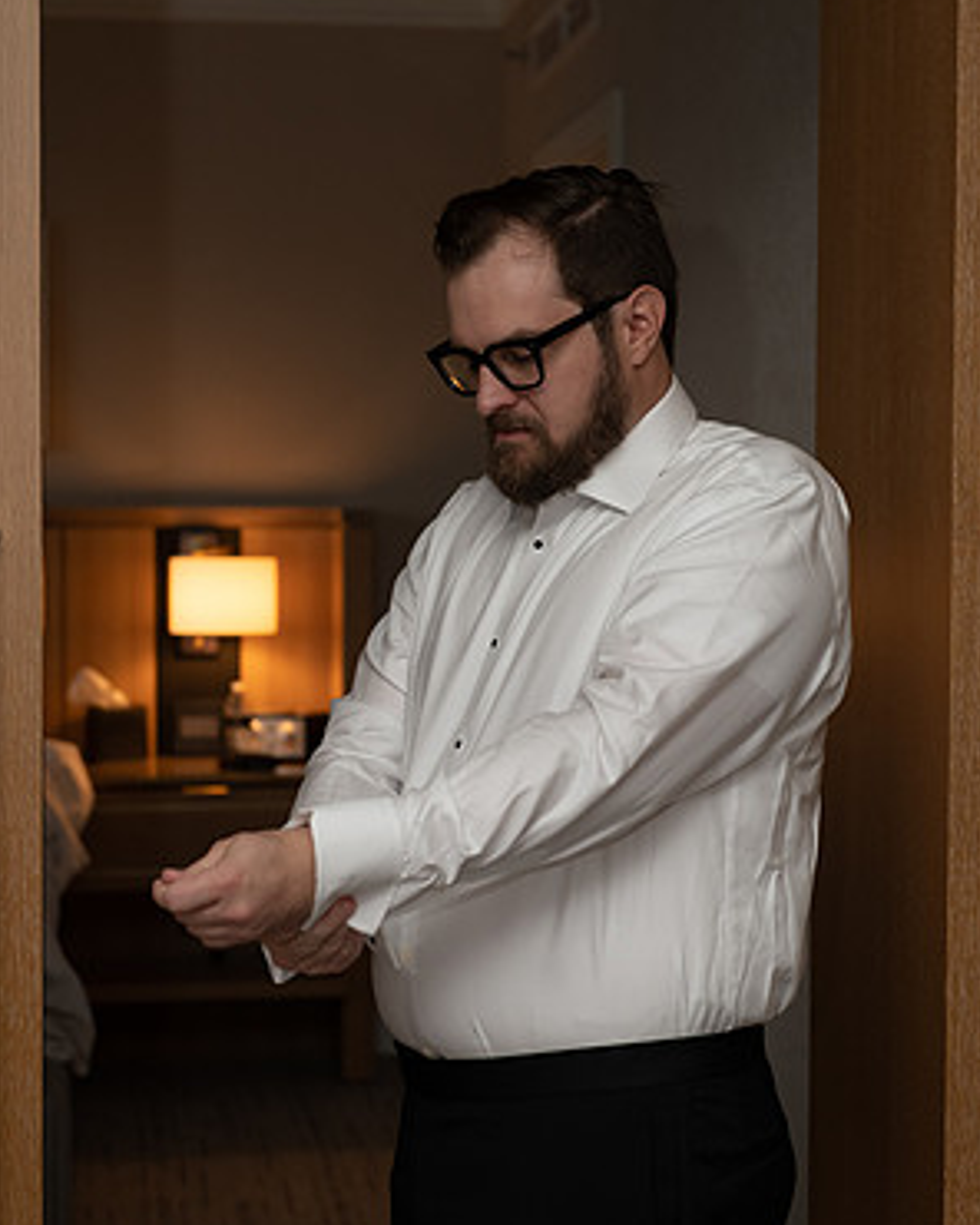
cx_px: 493
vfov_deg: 23.8
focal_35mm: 80
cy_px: 586
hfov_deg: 19.2
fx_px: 2900
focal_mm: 70
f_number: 4
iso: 800
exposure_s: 1/200
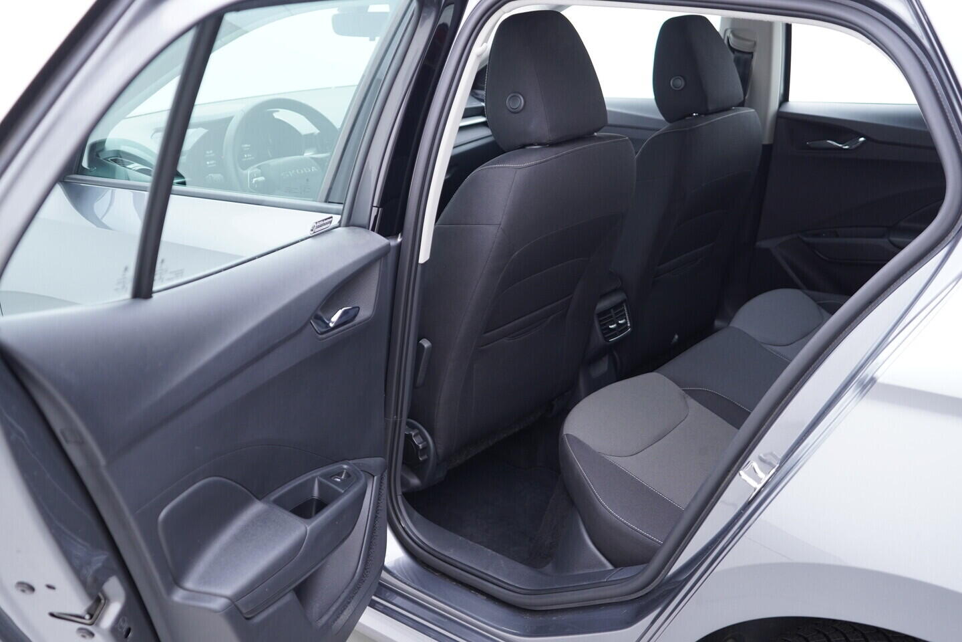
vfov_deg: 36.9
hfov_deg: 53.1
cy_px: 321
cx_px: 481
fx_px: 962
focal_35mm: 36
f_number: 2.8
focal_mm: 24
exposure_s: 1/40
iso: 320
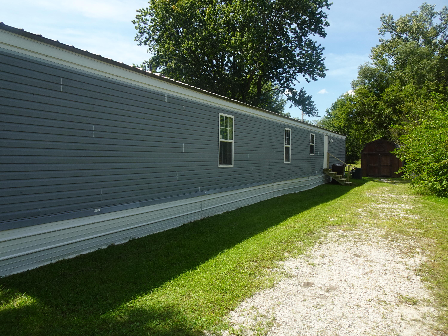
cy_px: 168
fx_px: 311
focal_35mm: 24
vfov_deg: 56.8
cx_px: 224
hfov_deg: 71.6
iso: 80
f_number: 3.5
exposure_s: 1/500
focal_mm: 4.25
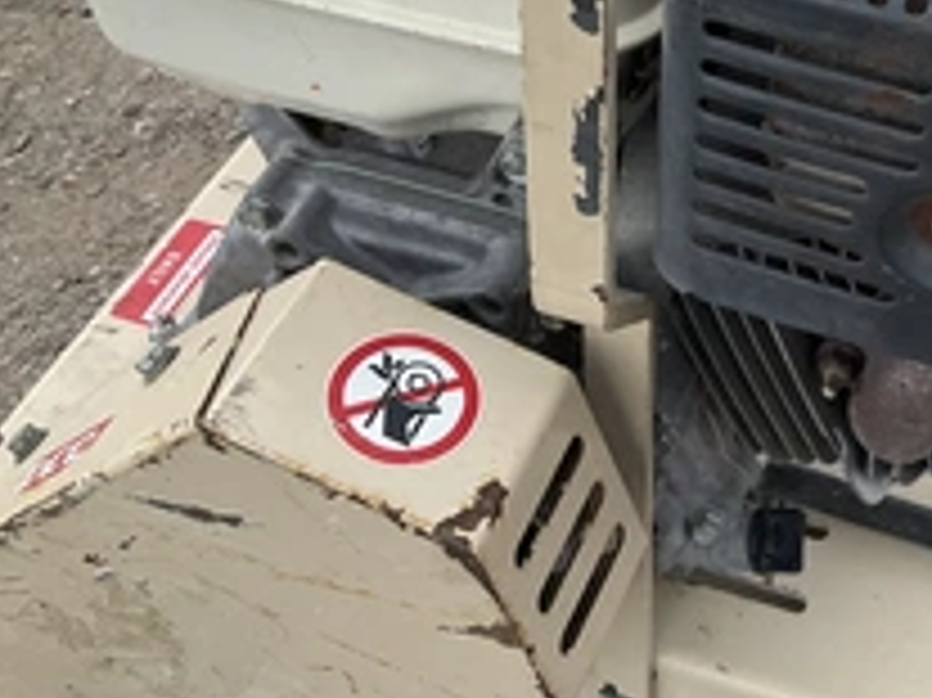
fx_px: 1507
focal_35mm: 56
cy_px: 59
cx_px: 779
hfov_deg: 33.1
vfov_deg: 25.2
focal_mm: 3
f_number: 1.8
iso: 25
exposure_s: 1/674
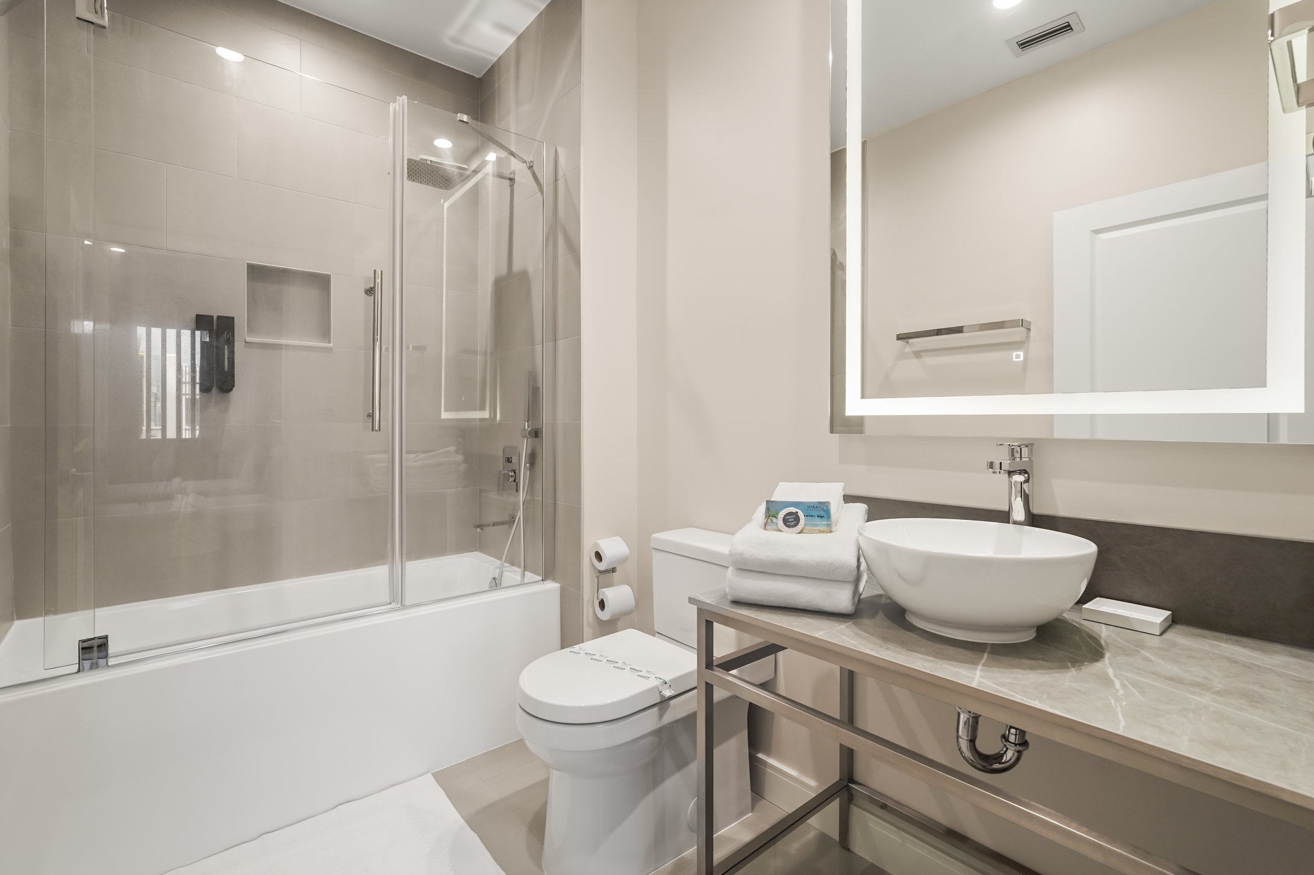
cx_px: 657
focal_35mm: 16
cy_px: 438
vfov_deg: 73.7
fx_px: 584
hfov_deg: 96.8
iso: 320
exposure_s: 1/13
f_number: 6.3
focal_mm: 16
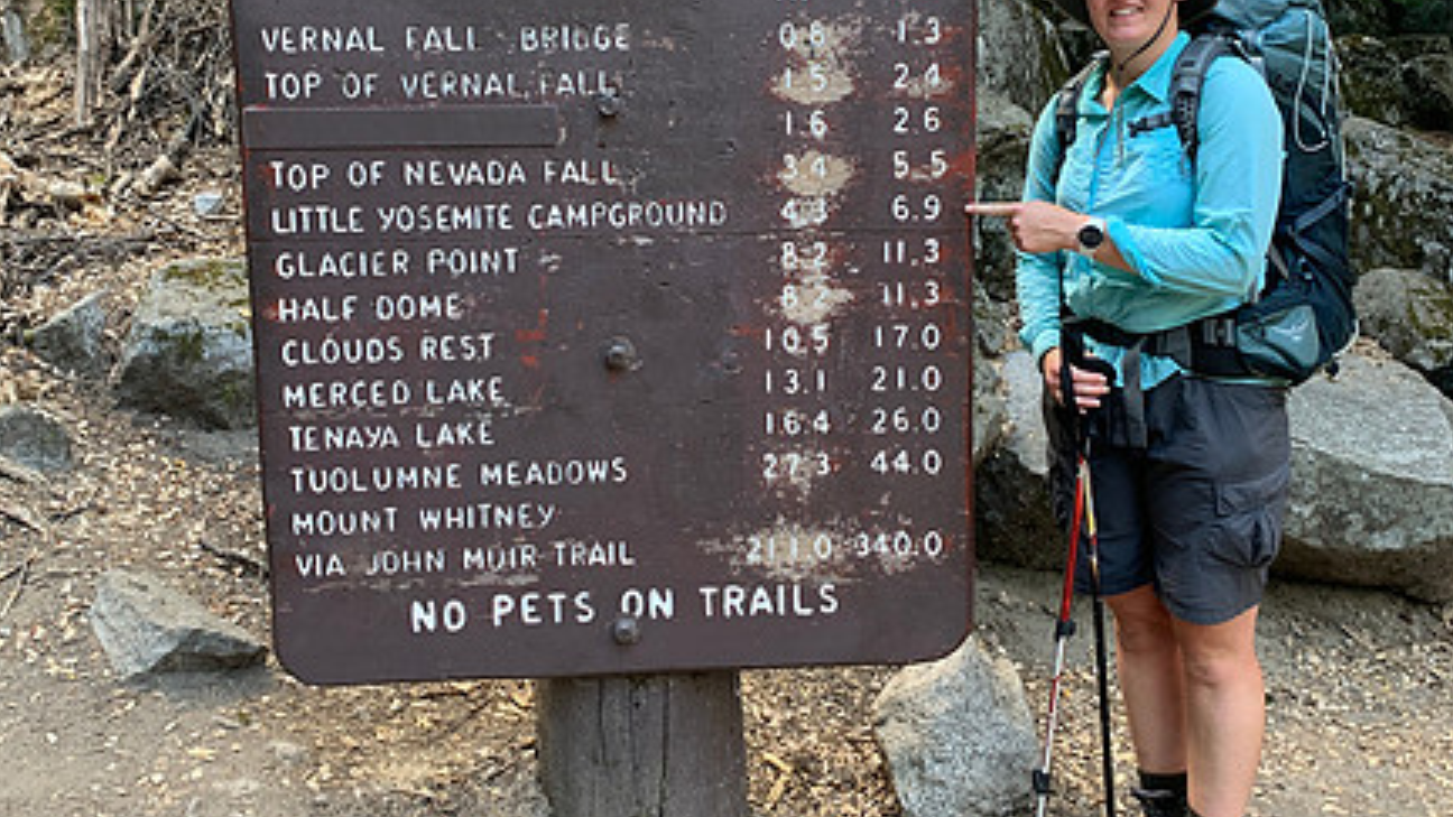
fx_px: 1464
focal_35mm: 38
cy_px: 309
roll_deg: +0.5
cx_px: 728
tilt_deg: -5.9
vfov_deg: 31.1
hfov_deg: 52.8
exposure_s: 1/61
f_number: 1.8
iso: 100
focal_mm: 4.25
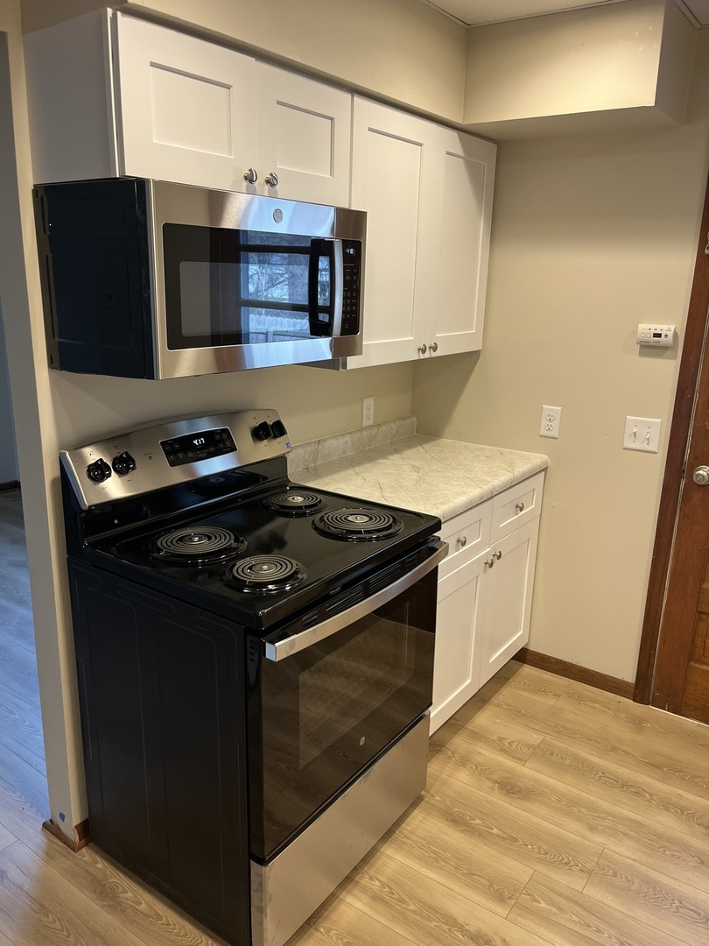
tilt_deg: -14.9
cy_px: 473
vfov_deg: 67.3
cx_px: 354
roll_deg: -1.1
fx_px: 710
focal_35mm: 26
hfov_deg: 53.1
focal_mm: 5.1
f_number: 1.6
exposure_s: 1/120
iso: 125
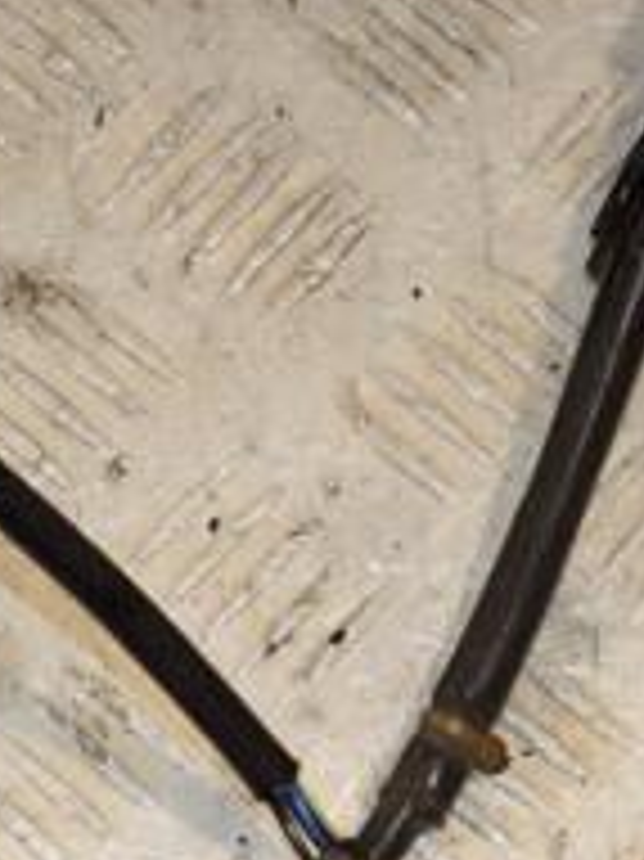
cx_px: 203
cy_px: 626
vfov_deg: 12.4
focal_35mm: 159
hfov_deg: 9.3
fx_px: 3936
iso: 800
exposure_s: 1/200
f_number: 10
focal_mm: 35
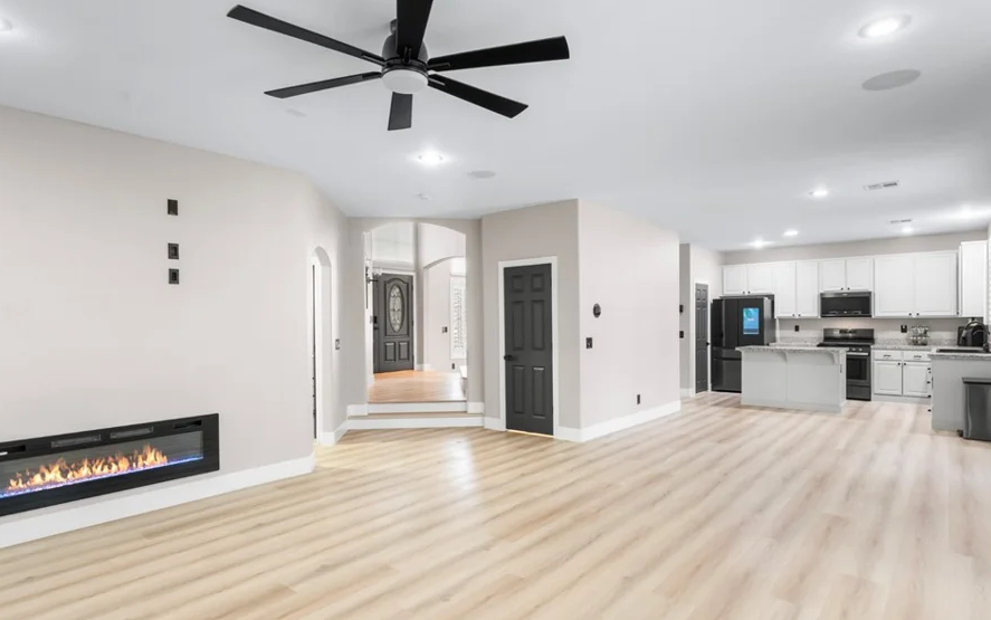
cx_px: 494
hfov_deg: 85.0
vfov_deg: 59.7
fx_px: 540
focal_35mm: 20
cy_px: 327
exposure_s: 1/60
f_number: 8
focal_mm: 17
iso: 400
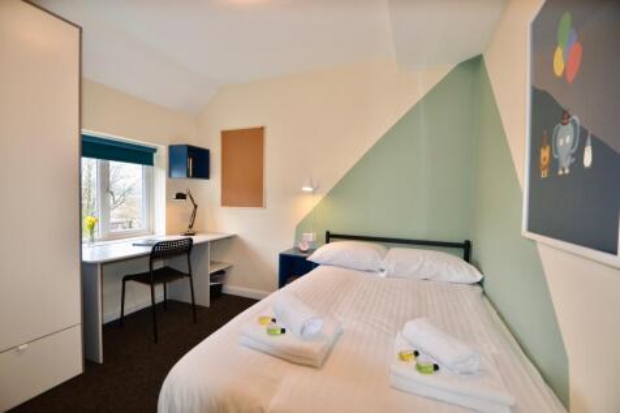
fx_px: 258
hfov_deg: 100.4
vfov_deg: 77.3
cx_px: 310
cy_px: 206
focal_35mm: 15
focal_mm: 10
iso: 400
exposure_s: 1/60
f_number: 3.5
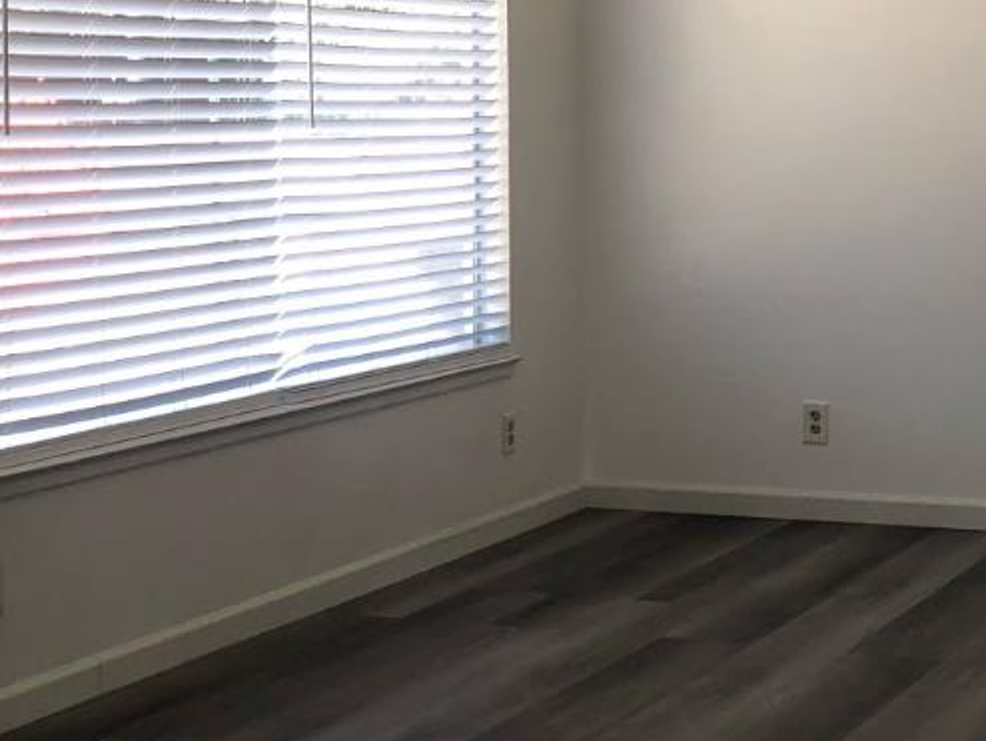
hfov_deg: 22.7
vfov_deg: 17.3
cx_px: 778
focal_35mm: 85
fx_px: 2422
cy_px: 259
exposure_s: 1/120
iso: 32
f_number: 1.8
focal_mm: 3.99
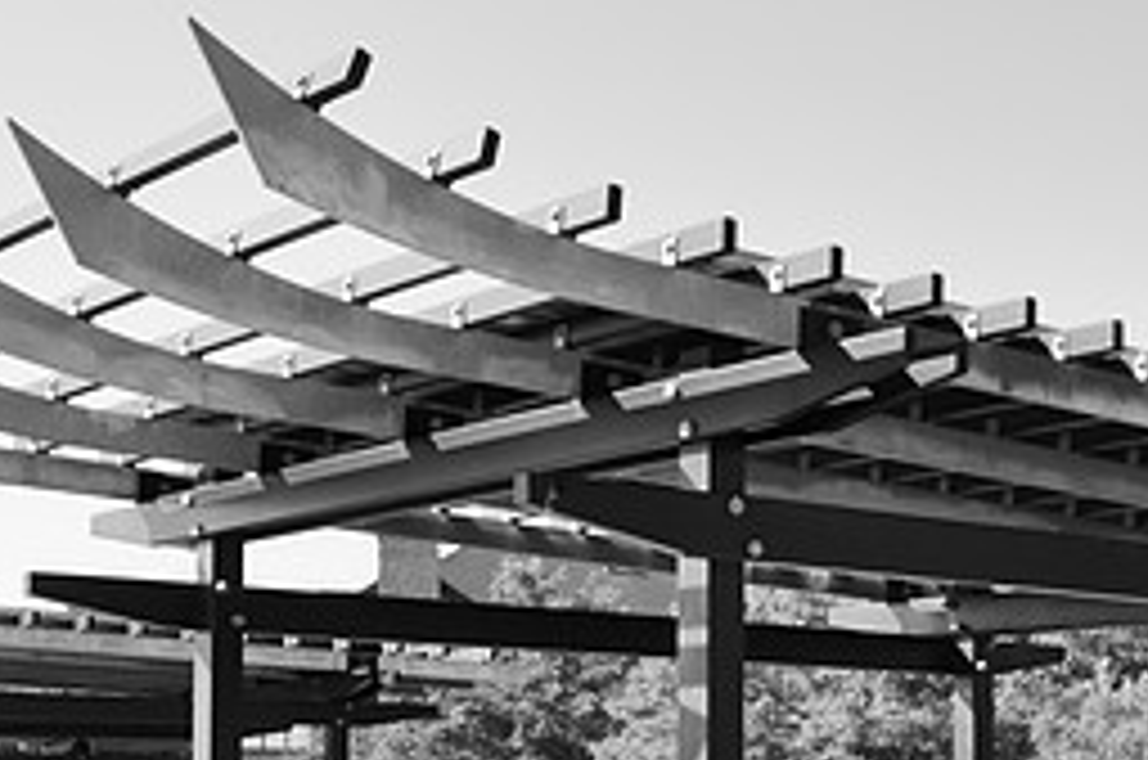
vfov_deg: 17.8
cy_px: 717
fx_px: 2387
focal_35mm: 75
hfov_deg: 27.0
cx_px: 662
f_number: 7.1
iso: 200
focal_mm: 22
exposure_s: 1/320
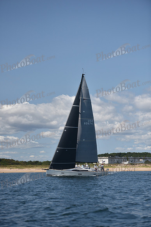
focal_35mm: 95
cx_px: 76
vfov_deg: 21.5
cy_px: 114
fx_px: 597
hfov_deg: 14.4
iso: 250
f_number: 3.2
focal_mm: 95
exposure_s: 1/3200
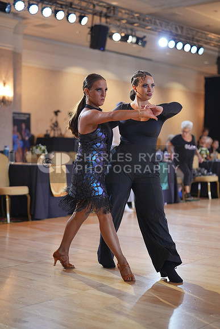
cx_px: 110
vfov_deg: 33.4
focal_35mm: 60
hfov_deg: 22.6
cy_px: 164
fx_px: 550
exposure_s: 1/500
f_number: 2
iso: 2000
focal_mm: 60
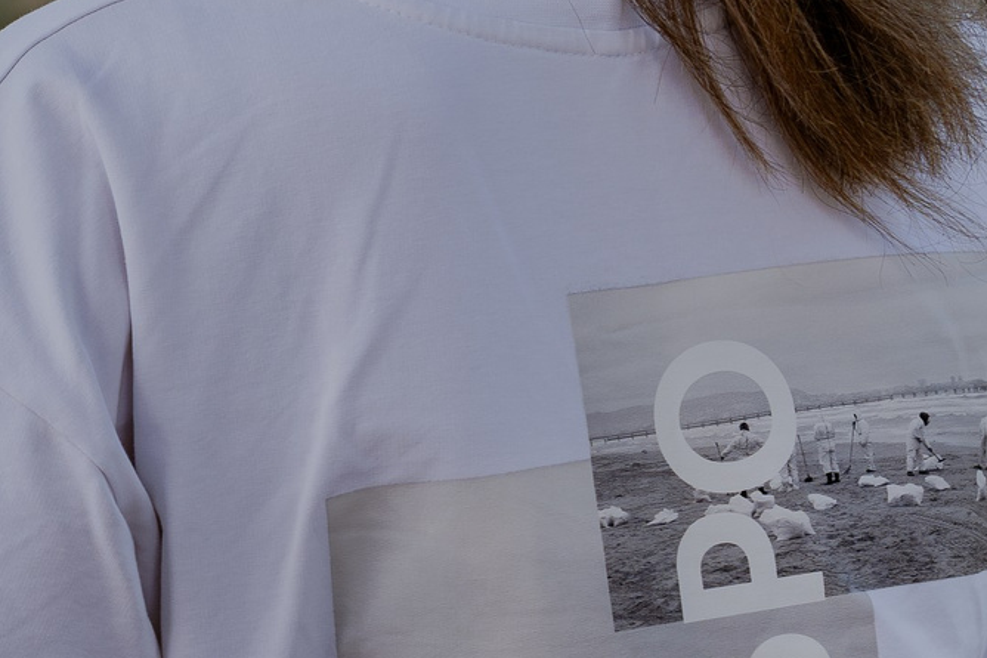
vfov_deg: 7.5
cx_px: -284
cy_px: 285
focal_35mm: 184
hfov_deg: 10.9
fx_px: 5043
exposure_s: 1/320
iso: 160
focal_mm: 48
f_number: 3.5
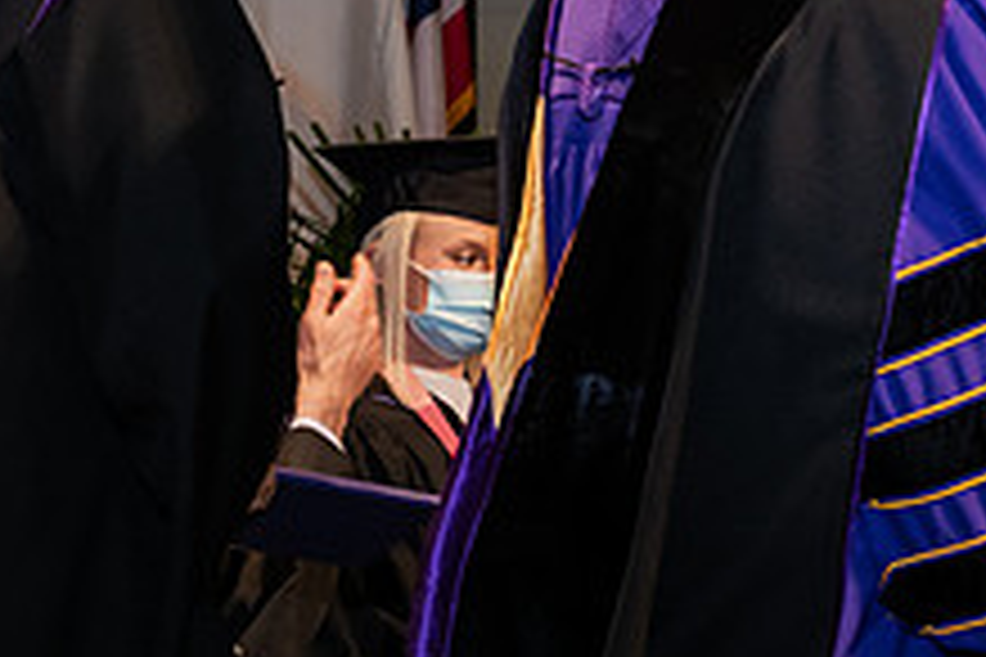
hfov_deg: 12.3
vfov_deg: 8.4
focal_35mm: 164
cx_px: 1139
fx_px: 4491
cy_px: 142
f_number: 6.3
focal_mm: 62
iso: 1600
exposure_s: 1/200
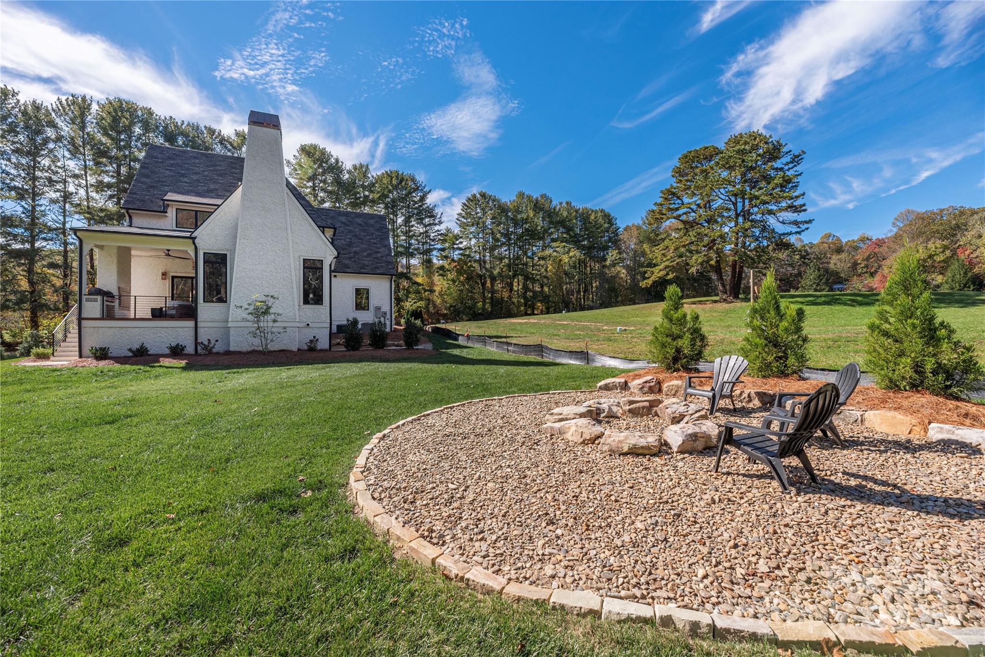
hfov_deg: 104.2
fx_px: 383
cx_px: 492
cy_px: 328
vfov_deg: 81.2
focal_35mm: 14
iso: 320
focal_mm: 14
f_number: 7.1
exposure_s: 1/3200
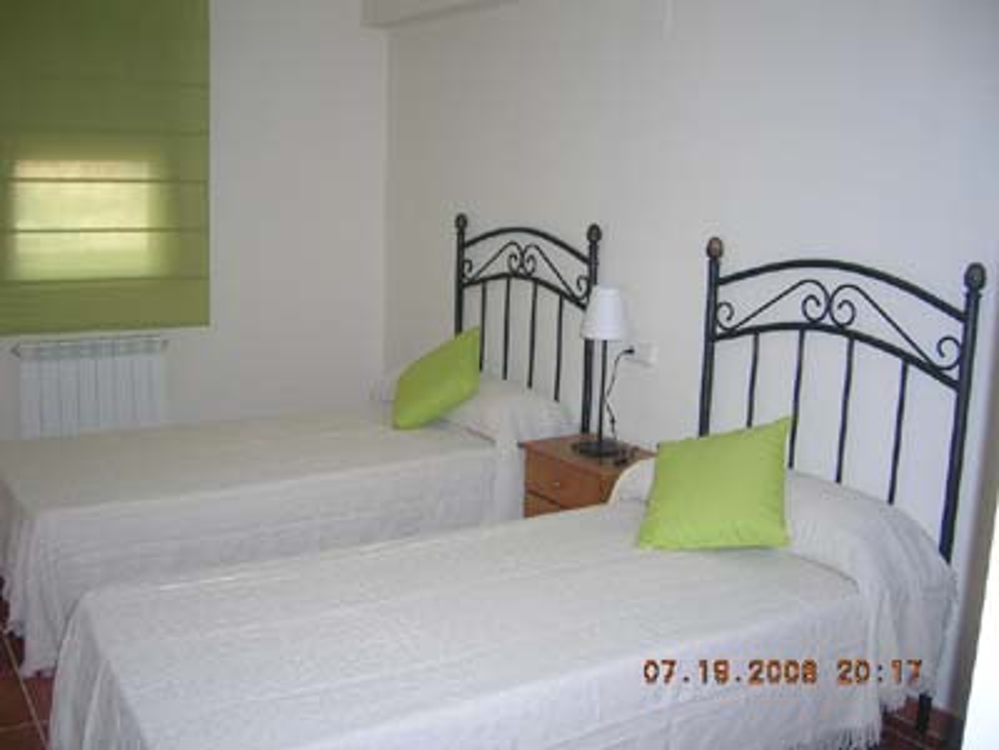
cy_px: 375
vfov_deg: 40.7
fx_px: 1010
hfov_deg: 52.6
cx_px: 500
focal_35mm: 35
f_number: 2.8
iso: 119
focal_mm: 5.4
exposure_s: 1/60.1
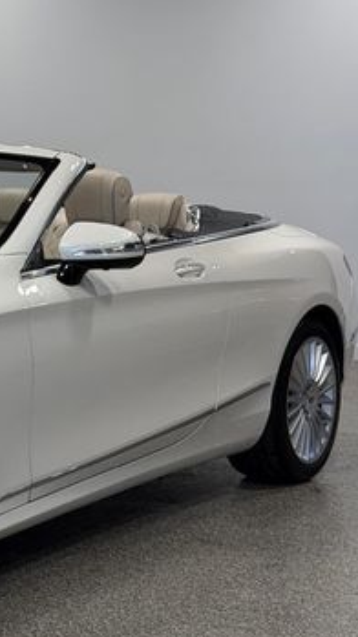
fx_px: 1622
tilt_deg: -5.6
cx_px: -183
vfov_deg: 22.2
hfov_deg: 12.0
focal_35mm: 96
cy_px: 312
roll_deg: -0.8
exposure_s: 1/606
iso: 64
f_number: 1.78
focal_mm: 6.76
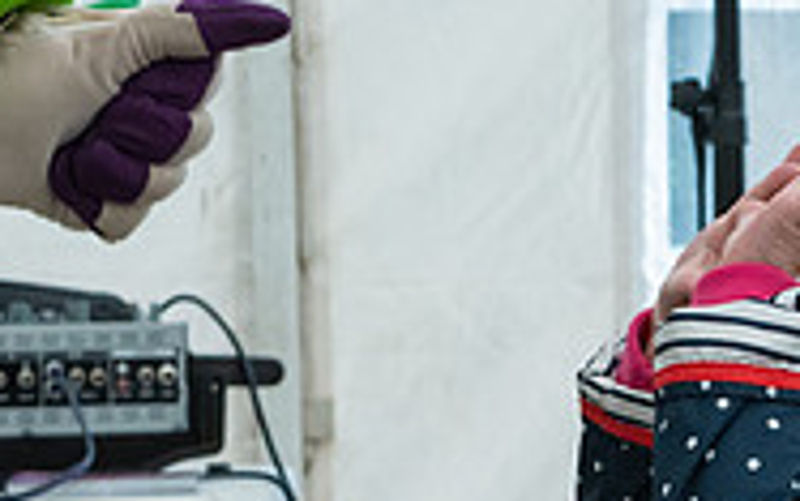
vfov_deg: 5.6
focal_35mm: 236
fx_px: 5147
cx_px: 788
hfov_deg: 8.8
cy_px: 347
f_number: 8
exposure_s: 1/320
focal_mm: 60
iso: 1100
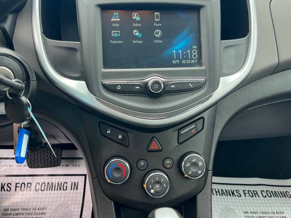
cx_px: 140
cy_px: 101
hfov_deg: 63.4
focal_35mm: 28
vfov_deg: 49.7
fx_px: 235
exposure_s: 1/122
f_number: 1.6
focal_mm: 5.1
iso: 40
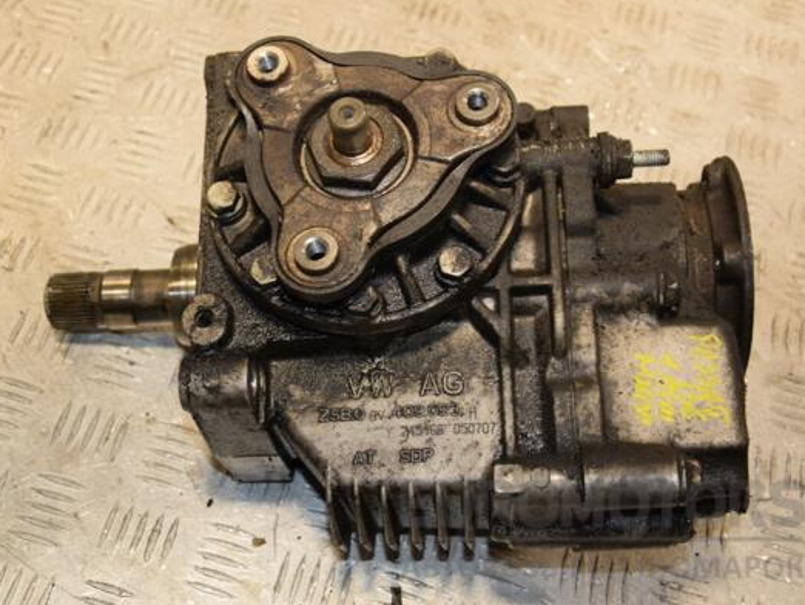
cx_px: 372
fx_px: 1233
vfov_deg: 27.5
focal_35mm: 53
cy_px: 298
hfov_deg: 36.1
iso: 800
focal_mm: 32
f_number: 5
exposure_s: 1/200
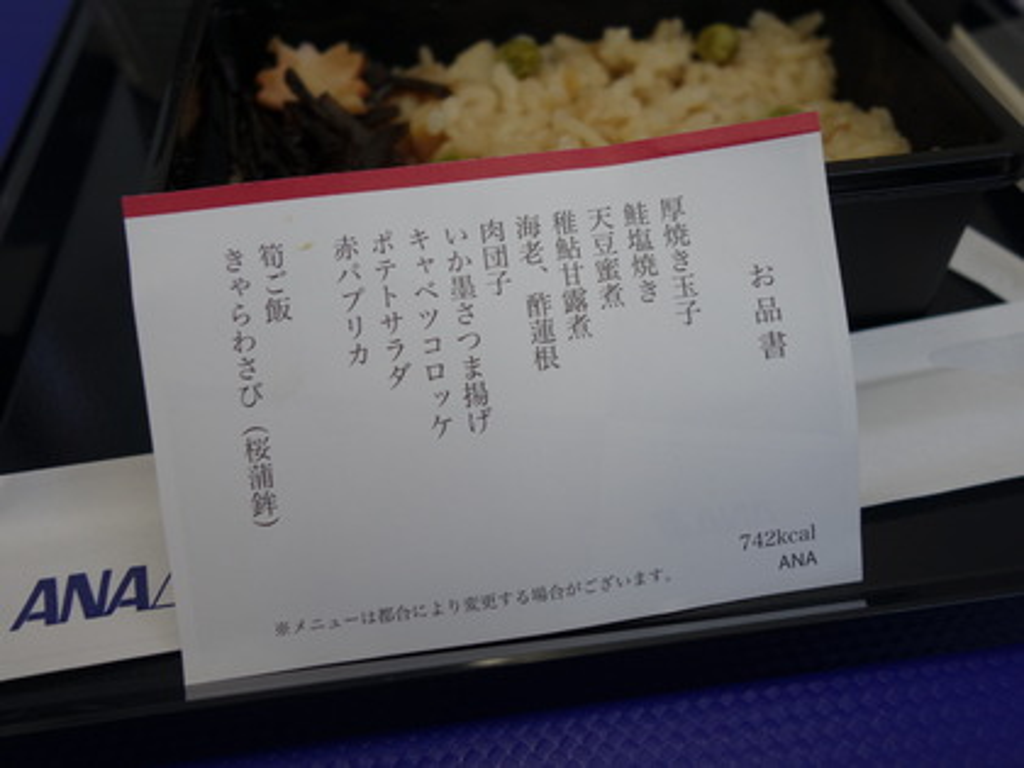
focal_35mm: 28
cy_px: 384
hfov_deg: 63.4
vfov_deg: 49.7
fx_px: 828
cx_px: 512
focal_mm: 10.4
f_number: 2.5
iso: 160
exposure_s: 1/30
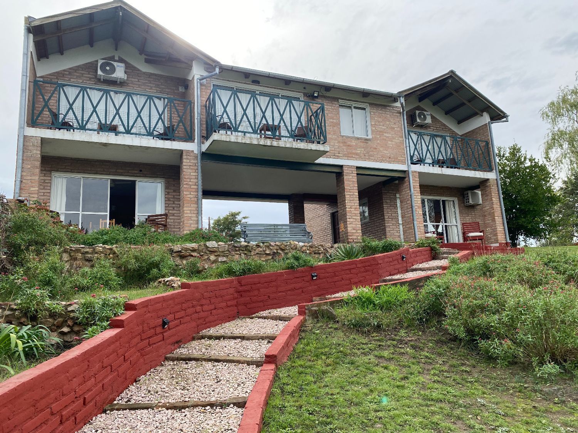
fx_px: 434
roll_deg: +3.5
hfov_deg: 67.3
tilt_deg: +9.6
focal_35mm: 26
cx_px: 289
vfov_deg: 53.1
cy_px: 216
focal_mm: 4.25
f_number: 1.8
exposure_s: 1/1034
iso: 32
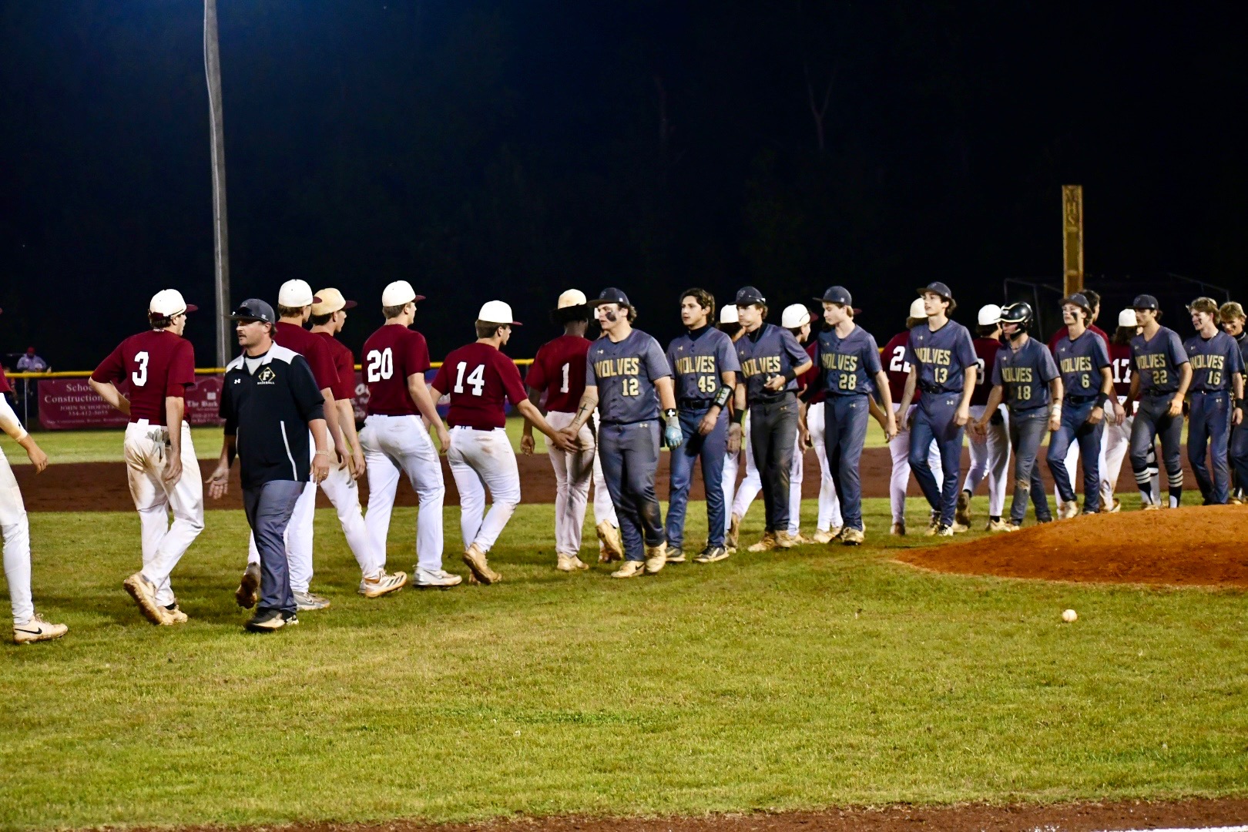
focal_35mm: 117
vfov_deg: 11.7
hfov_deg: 17.5
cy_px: 416
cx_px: 624
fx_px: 4056
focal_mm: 78
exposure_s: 1/160
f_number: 4.8
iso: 3200
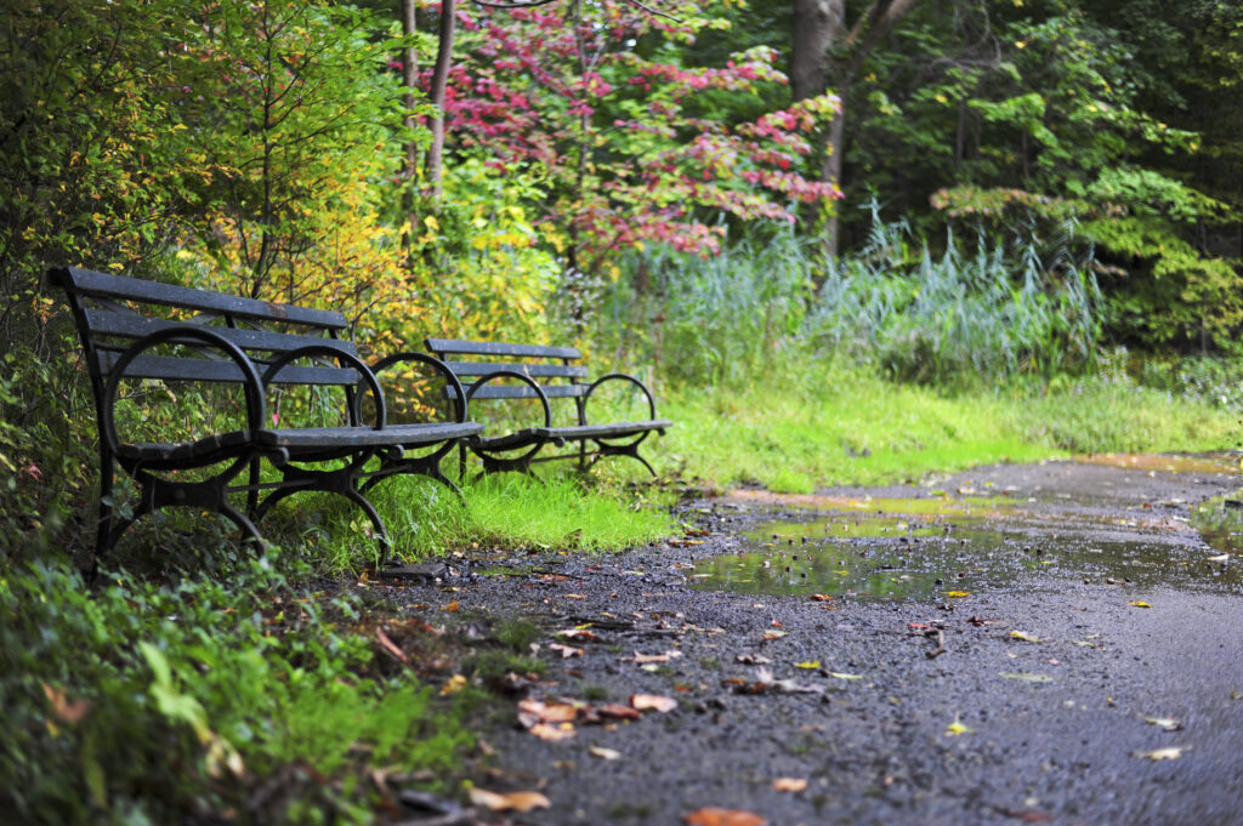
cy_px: 413
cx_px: 622
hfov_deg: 39.6
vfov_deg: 26.9
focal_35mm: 50
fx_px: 1725
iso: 200
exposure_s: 1/320
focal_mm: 50
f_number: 2
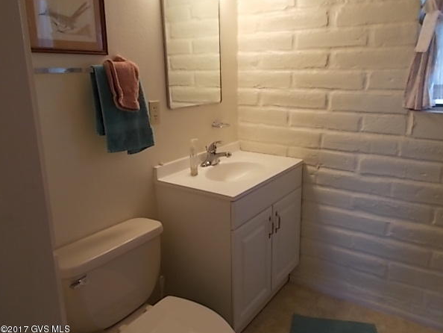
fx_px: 358
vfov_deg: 49.8
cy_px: 165
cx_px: 235
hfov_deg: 63.4
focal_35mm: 28
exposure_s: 1/25
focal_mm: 4.6
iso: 160
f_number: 3.2
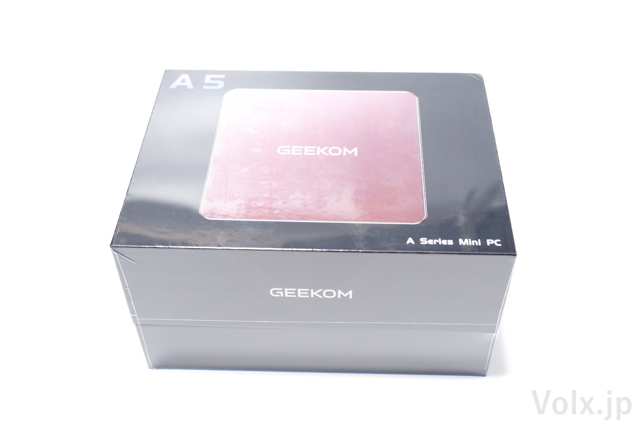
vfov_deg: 31.9
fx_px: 747
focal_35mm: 42
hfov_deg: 46.4
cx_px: 320
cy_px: 214
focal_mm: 28
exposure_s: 1/42
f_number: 4.5
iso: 800
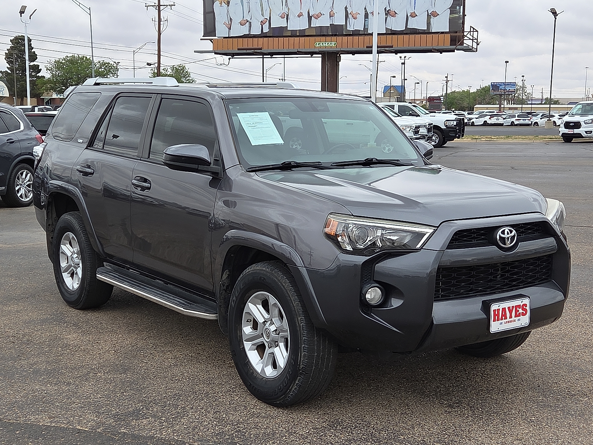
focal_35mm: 50
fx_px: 857
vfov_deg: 29.1
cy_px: 222
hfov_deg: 38.2
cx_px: 296
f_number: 1.8
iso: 76
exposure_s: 1/1667
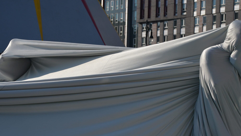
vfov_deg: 17.2
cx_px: 138
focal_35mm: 70
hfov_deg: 30.1
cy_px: 85
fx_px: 447
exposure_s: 1/8000
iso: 360
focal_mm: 32
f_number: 4
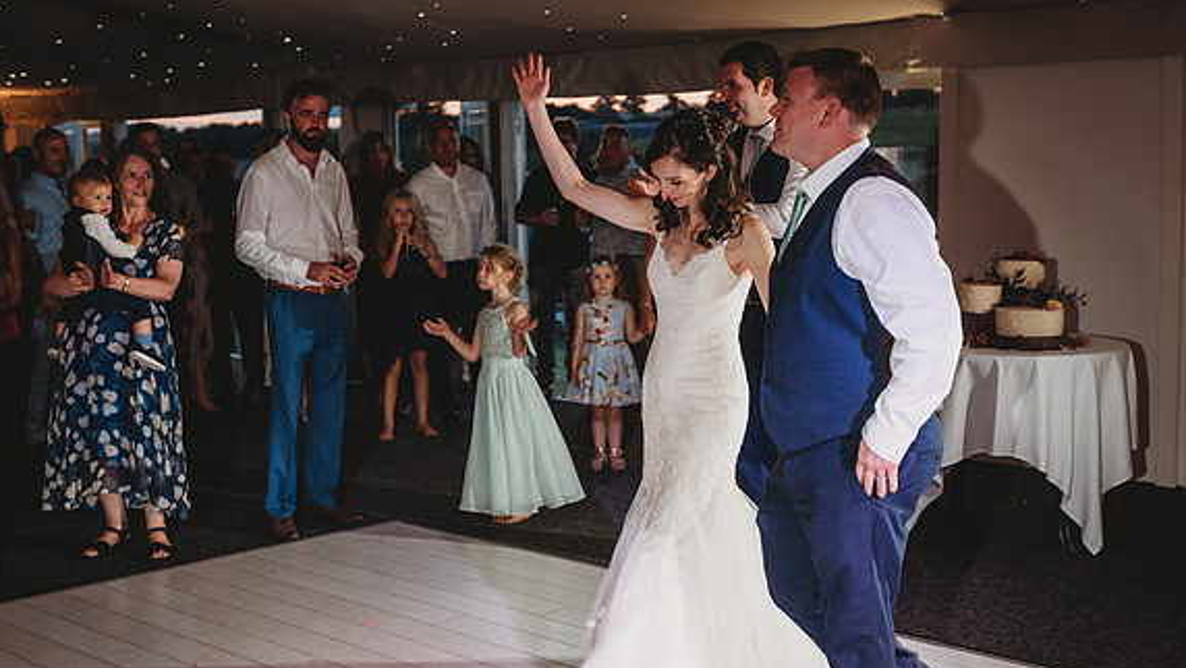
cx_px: 599
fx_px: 1604
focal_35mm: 51
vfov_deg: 23.5
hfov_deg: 40.6
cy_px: 397
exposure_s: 1/60
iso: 400
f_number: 4
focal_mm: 48
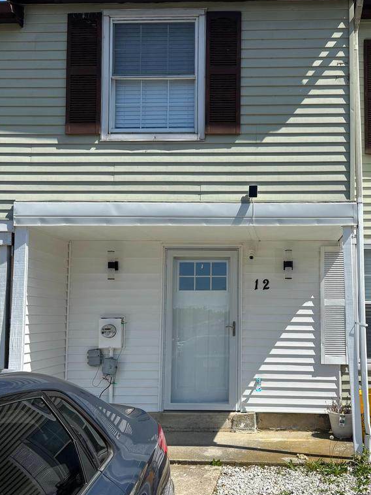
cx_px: 260
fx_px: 529
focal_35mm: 37
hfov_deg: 38.0
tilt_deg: +3.8
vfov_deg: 50.0
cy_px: 286
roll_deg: -0.7
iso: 50
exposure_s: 1/3650
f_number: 1.6
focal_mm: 5.96
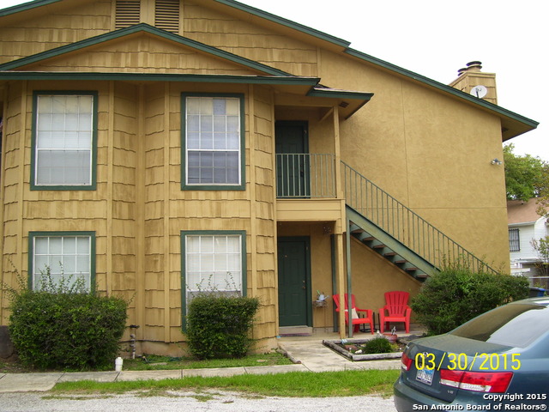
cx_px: 274
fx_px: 587
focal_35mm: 37
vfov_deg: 38.7
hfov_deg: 50.1
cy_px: 206
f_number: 2.7
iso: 80
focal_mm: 6
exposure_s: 1/250
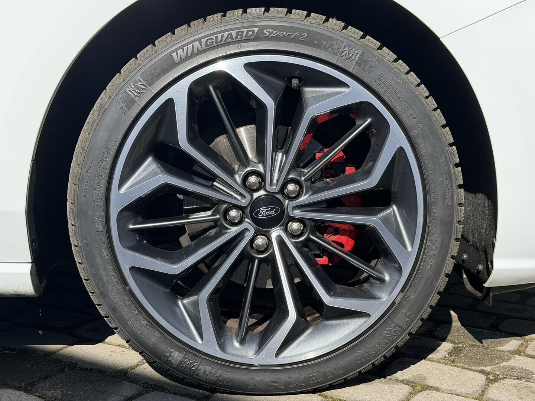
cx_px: 268
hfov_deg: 39.7
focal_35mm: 48
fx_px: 742
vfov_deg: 30.3
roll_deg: +0.1
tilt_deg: -9.9
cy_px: 200
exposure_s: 1/3704
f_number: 1.78
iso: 100
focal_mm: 6.76
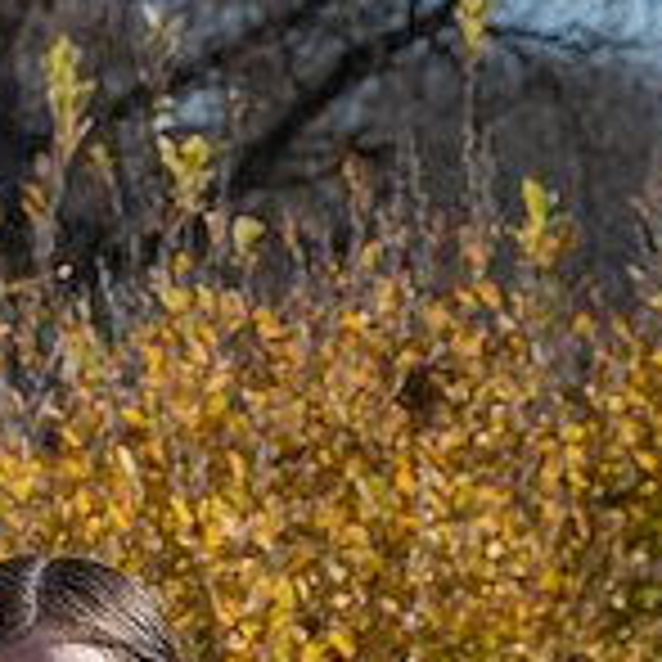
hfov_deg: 6.0
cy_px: 822
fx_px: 6231
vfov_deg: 6.0
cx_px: -126
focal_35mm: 288
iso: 400
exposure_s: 1/640
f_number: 10
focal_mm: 86
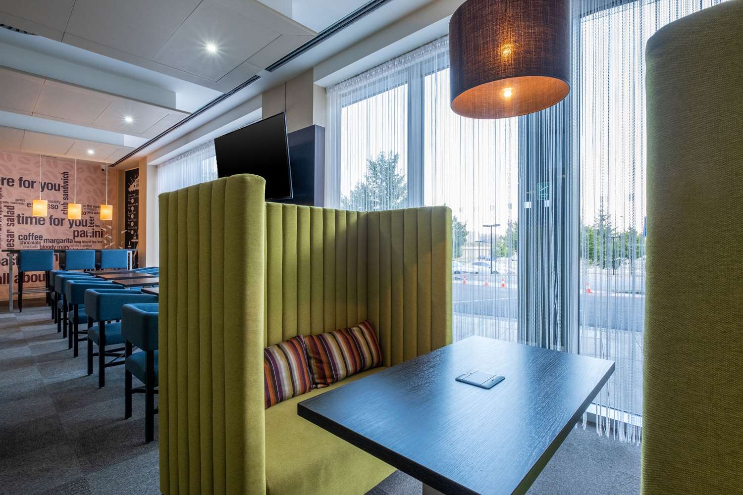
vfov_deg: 70.4
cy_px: 248
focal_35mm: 17
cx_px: 372
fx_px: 351
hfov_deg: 93.3
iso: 100
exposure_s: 1/3
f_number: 11
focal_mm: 11
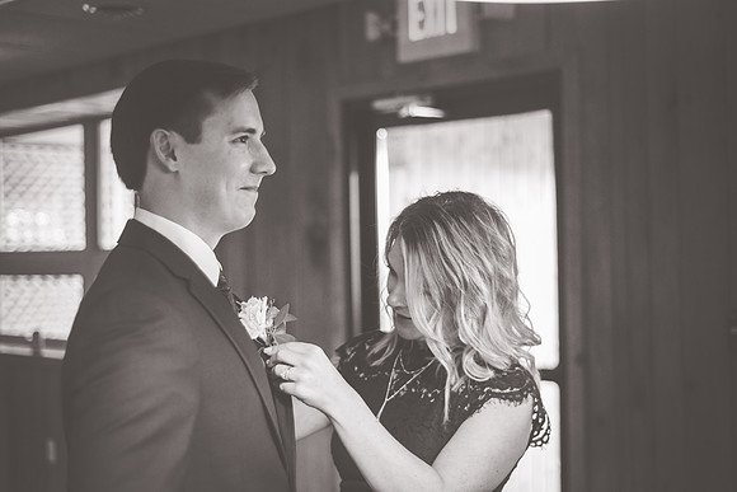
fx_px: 1024
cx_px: 368
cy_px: 246
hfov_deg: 39.6
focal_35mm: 50
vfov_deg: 27.0
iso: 800
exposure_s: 1/80
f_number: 2
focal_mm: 50
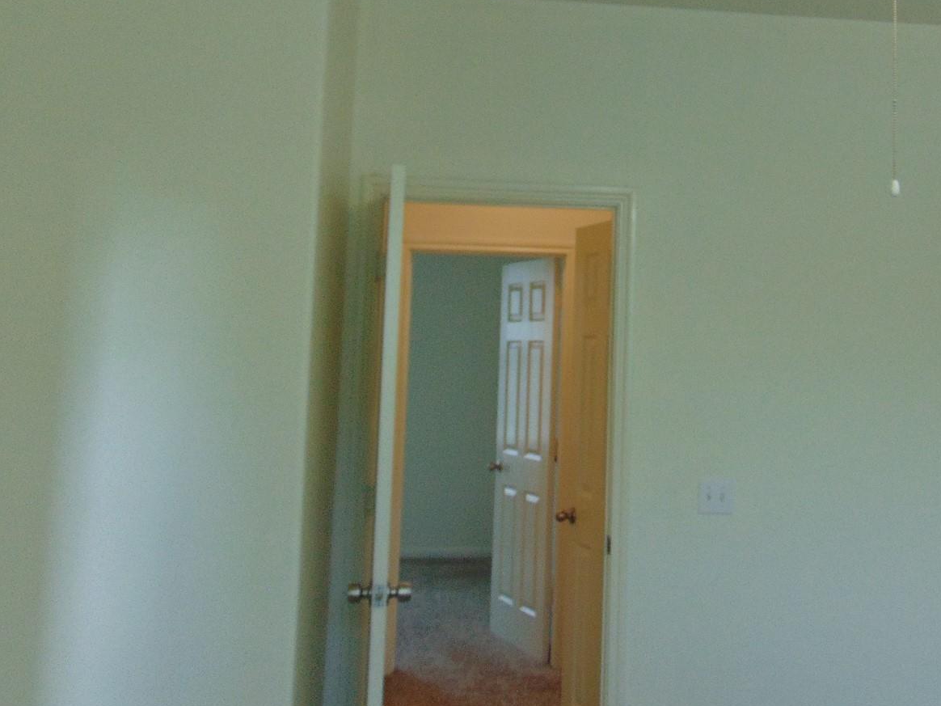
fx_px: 1196
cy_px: 237
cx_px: 685
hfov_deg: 41.9
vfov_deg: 32.6
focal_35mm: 44
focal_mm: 4.5
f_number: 3
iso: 100
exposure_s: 1/30
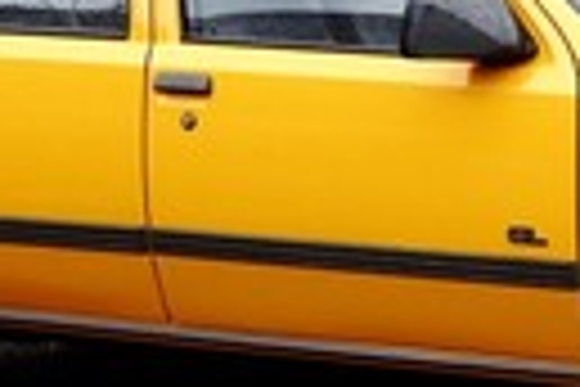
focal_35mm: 190
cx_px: 593
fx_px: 3061
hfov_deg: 10.7
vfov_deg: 7.2
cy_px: -18
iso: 125
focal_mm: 15.28
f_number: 5.6
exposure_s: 1/200
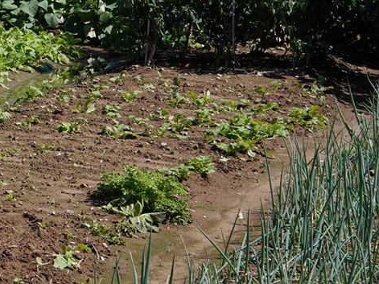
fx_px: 1565
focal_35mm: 143
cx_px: -325
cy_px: -35
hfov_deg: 12.5
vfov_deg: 10.2
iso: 100
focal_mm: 35
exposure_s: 1/125
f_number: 11
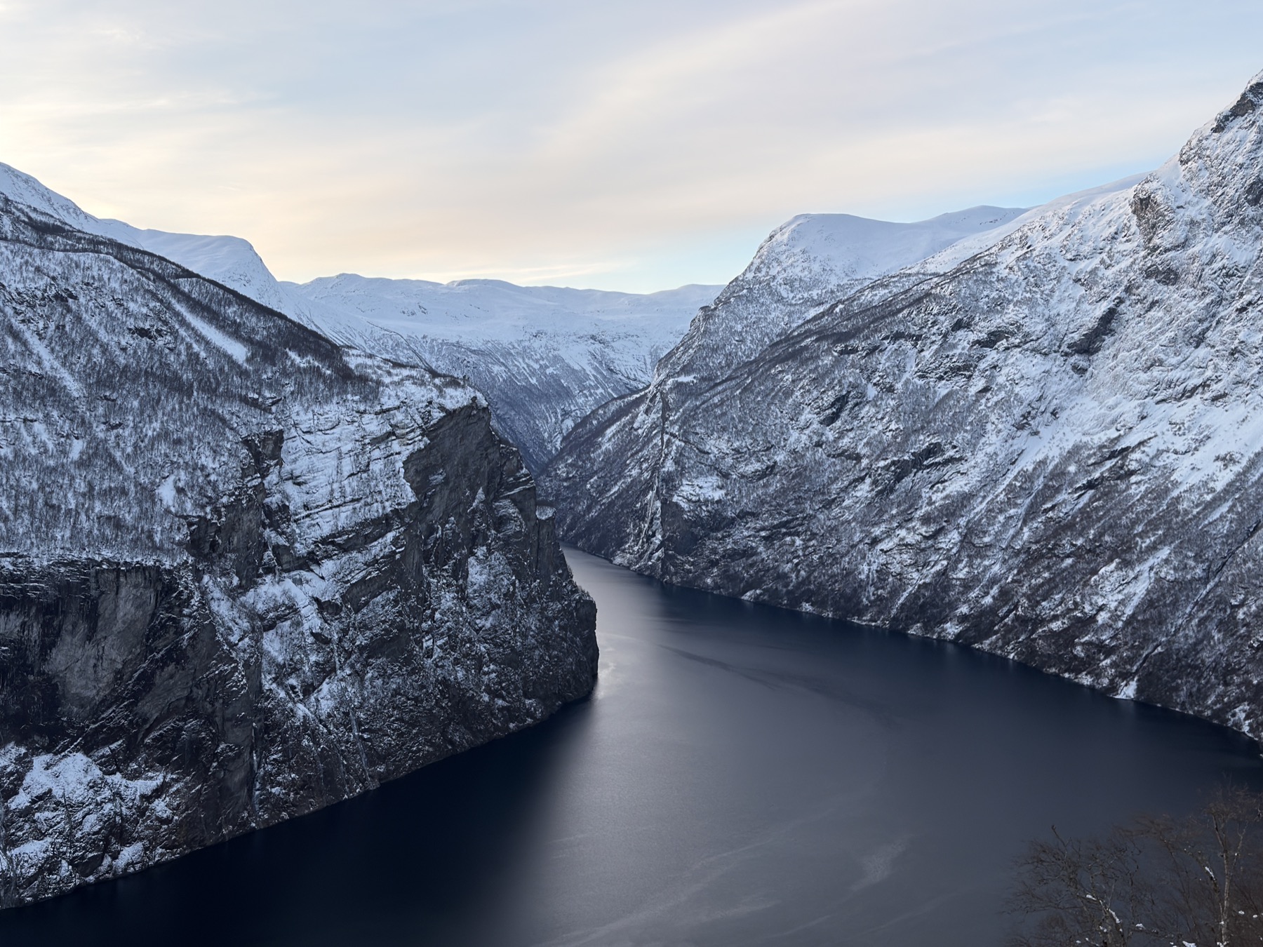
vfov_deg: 34.3
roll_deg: -0.6
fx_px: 1532
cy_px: 474
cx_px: 632
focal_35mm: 42
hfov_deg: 44.8
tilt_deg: -3.8
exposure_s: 1/1339
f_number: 1.78
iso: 64
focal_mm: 6.76
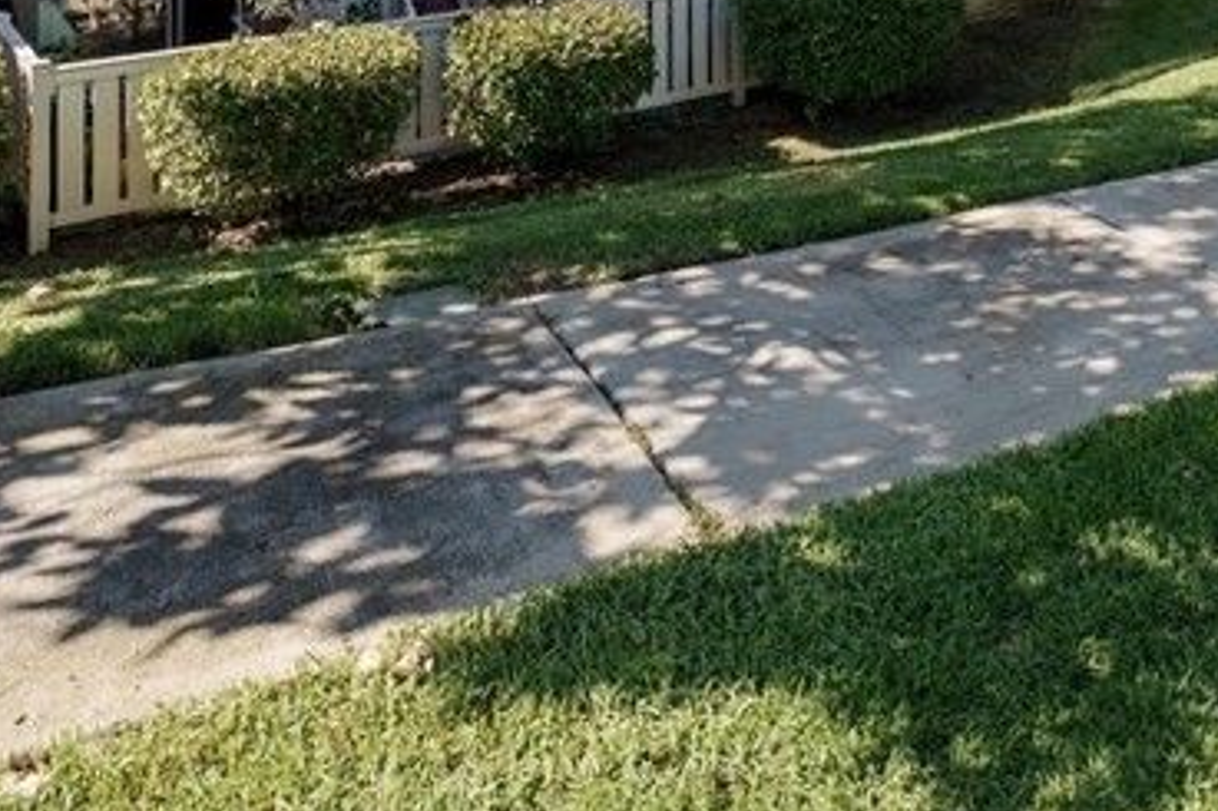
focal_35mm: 39
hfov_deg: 48.3
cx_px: 861
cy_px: -300
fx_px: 1319
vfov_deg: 27.3
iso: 320
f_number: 7.1
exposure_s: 1/400
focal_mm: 14
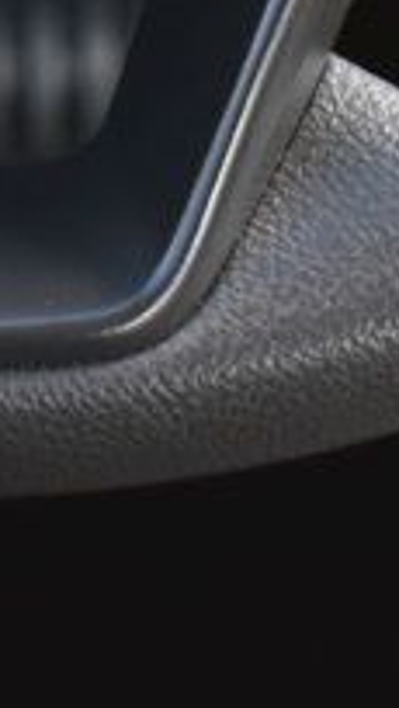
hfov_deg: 3.2
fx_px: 7117
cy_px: -427
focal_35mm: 379
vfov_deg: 5.6
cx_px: -66
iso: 560
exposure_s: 1/15
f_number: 6.3
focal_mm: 48
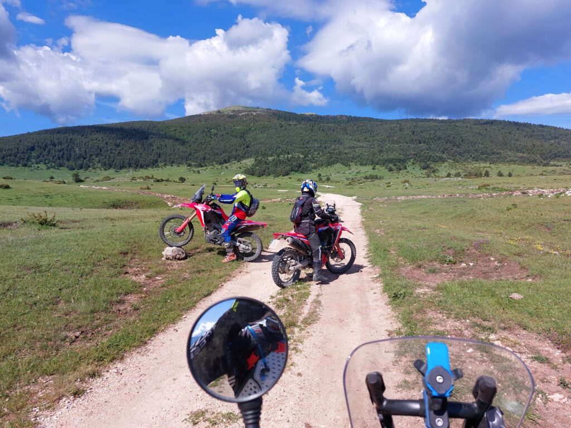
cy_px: 214
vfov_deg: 56.8
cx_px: 286
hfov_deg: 71.6
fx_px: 396
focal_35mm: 24
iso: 25
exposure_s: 1/1220
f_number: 1.8
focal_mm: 5.23
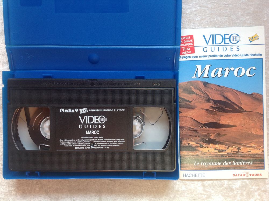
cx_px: 134
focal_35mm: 35
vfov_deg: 40.6
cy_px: 100
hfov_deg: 52.7
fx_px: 272
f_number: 2.4
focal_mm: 4.28
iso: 64
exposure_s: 1/40
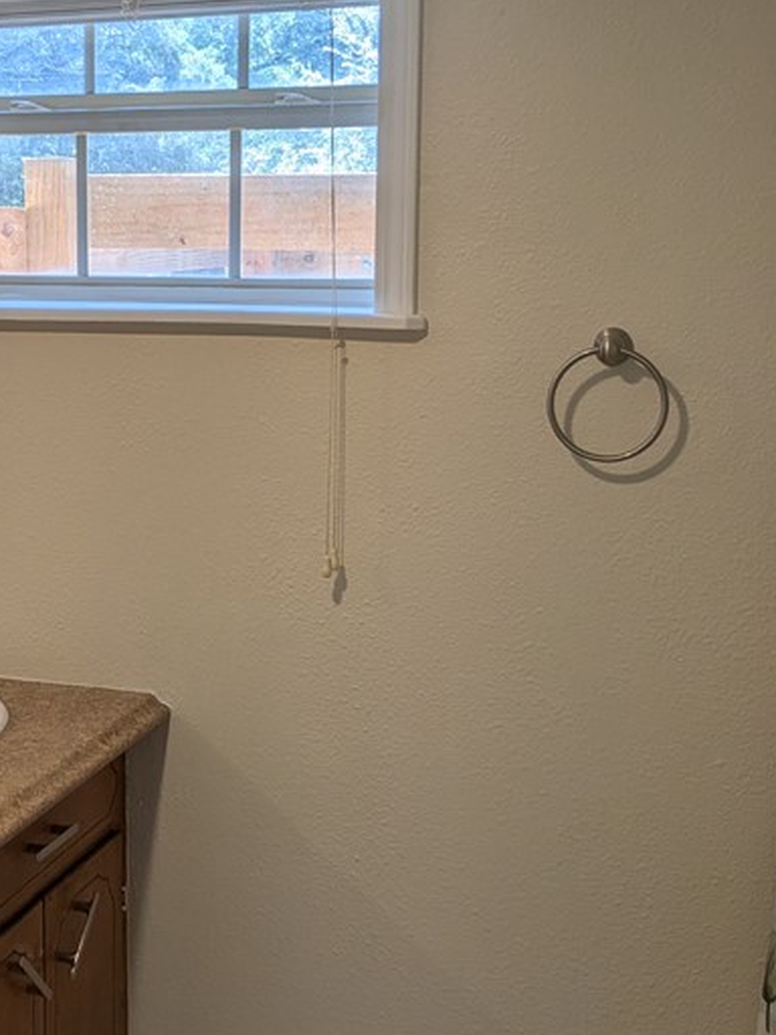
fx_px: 1614
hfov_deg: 26.6
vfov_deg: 35.5
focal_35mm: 54
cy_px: 503
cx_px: 184
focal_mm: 4.38
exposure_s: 1/195
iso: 56
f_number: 1.73
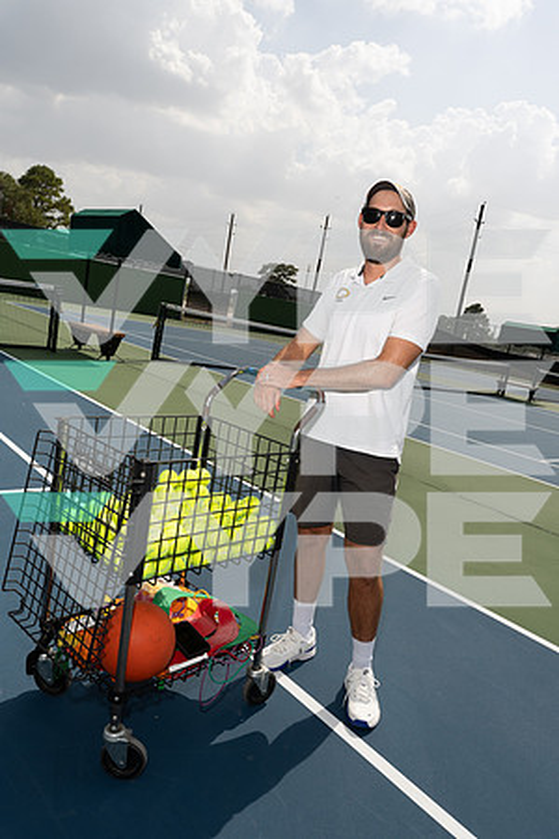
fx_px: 629
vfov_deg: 67.4
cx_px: 280
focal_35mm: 27
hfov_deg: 47.9
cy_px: 420
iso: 100
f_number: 10
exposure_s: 1/250
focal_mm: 27
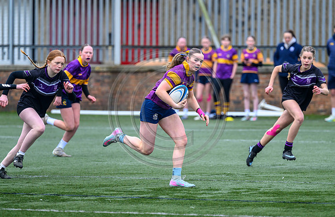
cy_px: 120
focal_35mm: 341
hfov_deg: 6.1
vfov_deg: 3.9
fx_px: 3141
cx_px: 164
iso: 1000
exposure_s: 1/1600
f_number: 4
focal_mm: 280
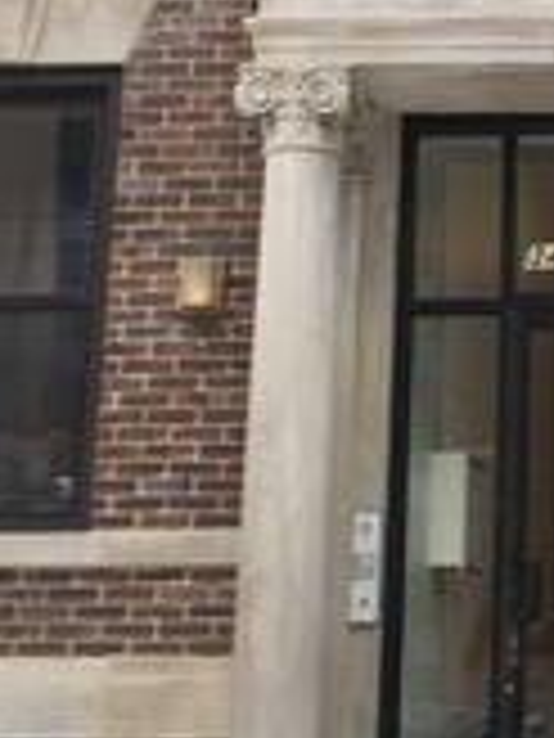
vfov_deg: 22.9
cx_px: 716
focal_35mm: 85
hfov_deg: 16.4
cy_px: 238
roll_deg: -2.3
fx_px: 1814
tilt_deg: +14.1
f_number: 2.2
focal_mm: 4.15
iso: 32
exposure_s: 1/175
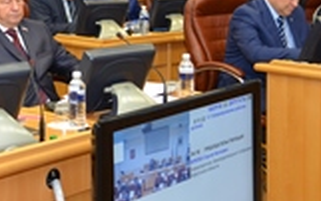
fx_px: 885
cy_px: -16
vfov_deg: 12.8
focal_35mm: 101
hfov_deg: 20.2
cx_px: 46
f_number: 4
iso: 400
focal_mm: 38
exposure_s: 1/60
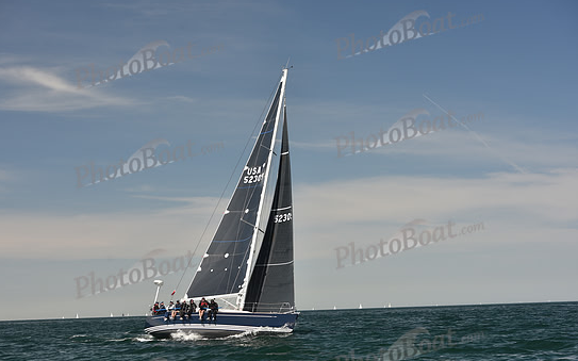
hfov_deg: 24.4
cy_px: 201
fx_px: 1339
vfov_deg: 15.4
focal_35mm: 85
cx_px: 280
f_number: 5.6
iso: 250
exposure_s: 1/640
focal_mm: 78
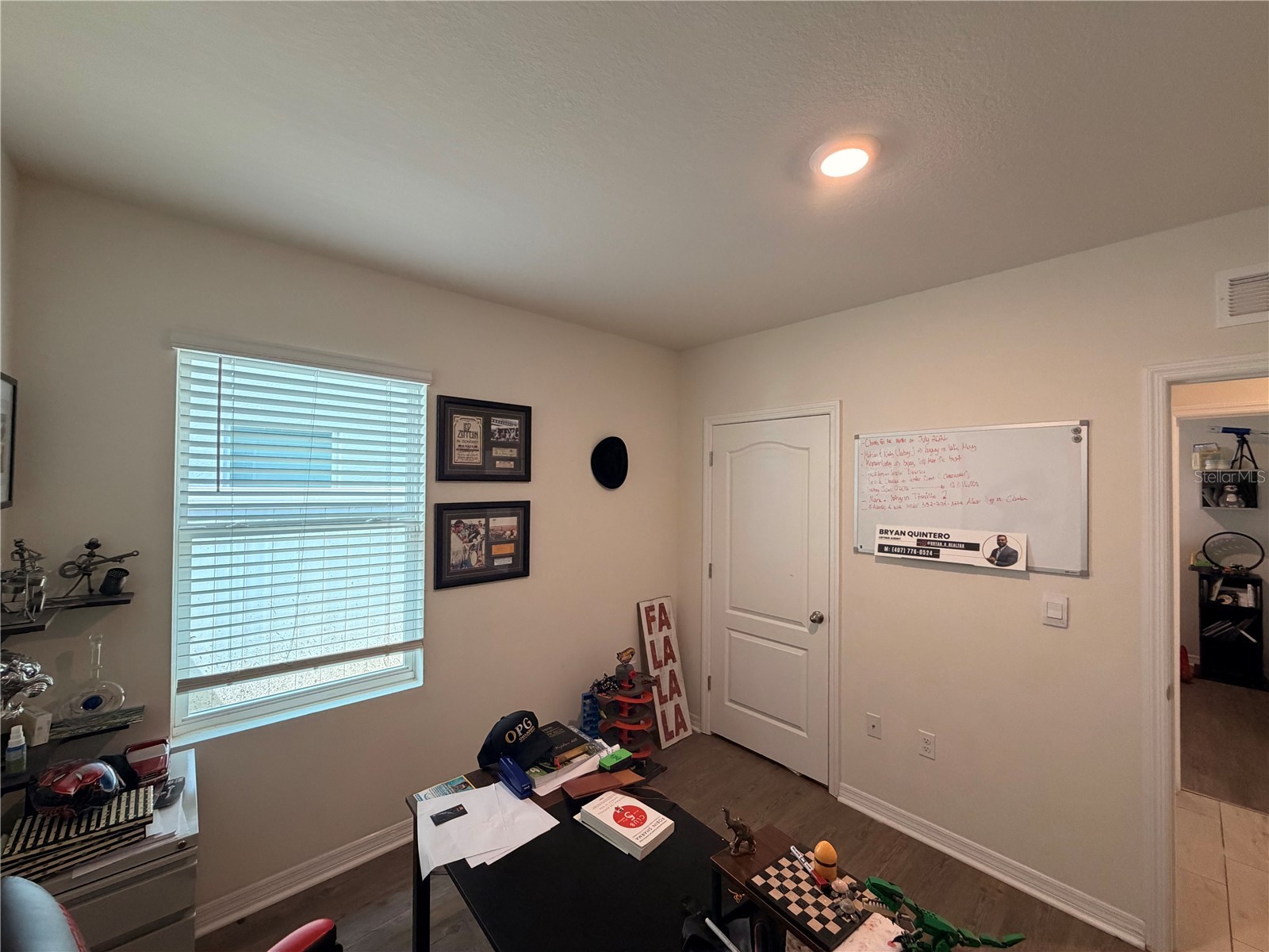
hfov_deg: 102.1
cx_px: 634
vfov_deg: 85.7
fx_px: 513
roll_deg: -0.3
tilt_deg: +1.0
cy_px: 476
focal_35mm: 14
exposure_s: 1/120
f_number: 2.2
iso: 320
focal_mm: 2.22
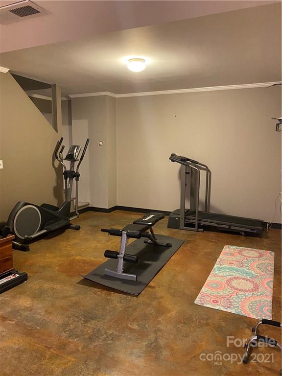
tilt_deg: -7.5
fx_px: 282
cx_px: 141
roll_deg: -0.7
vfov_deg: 67.3
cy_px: 188
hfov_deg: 53.1
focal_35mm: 26
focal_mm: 4.25
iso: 640
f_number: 1.8
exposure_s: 1/30
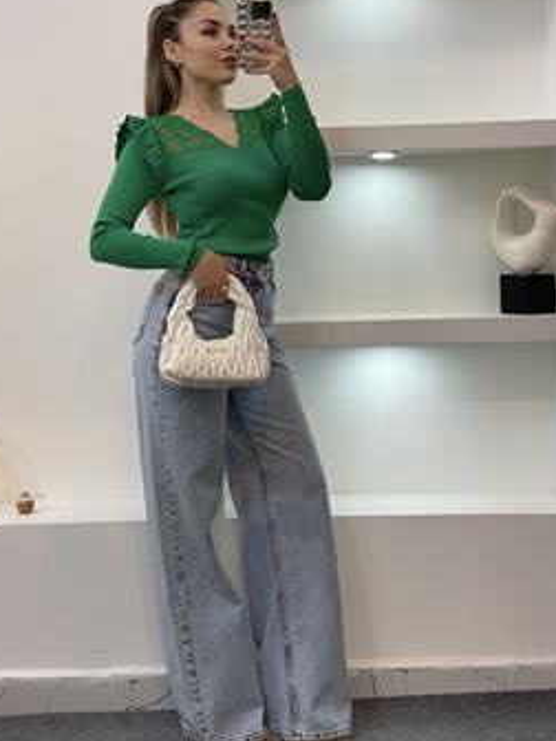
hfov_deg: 22.9
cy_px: 321
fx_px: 1371
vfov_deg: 30.2
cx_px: 238
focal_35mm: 64
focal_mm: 6
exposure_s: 1/100
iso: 64
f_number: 2
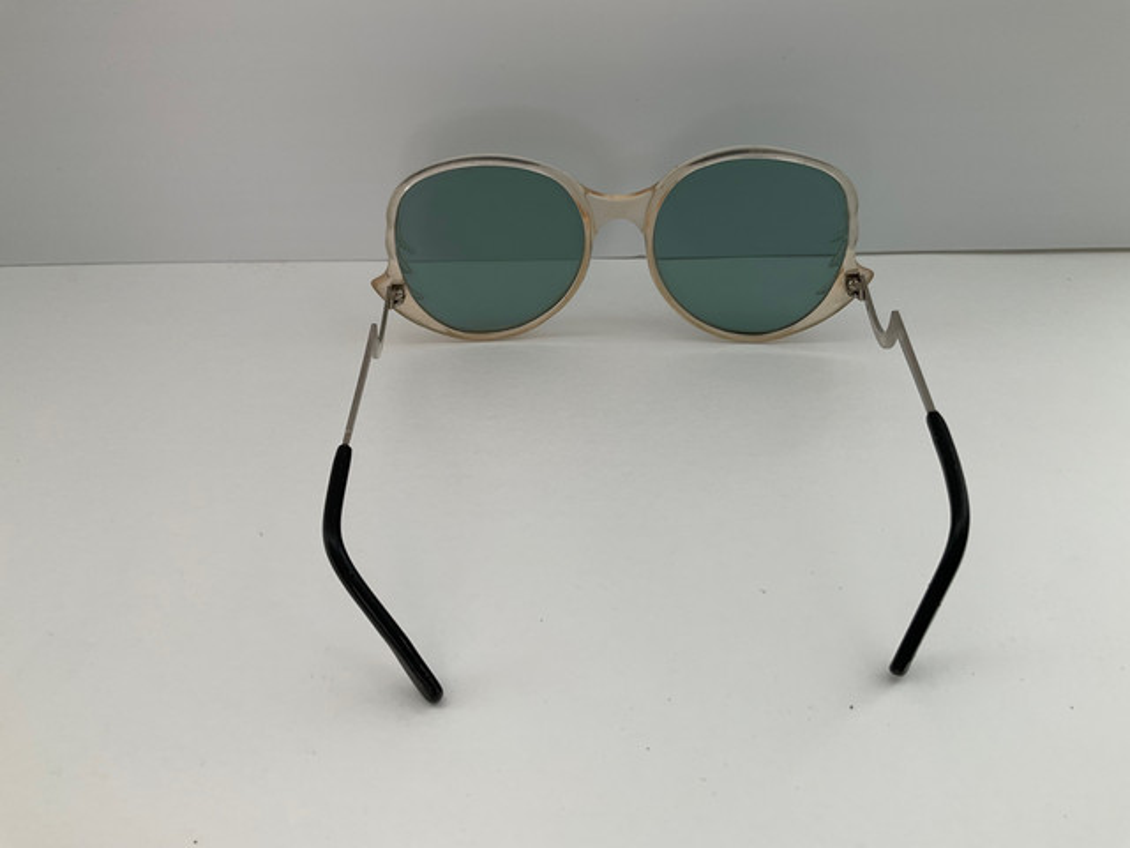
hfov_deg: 61.7
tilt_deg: -35.6
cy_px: 424
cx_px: 565
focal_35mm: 29
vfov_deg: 48.2
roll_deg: +1.9
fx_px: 947
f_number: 1.8
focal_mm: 3
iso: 25
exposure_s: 1/120
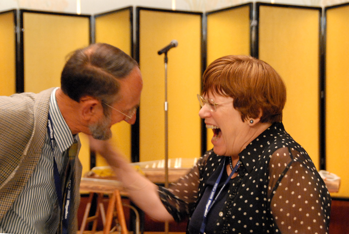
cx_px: 174
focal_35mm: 84
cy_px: 117
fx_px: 815
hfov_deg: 24.2
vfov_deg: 16.3
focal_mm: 56
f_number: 5.6
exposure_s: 1/25
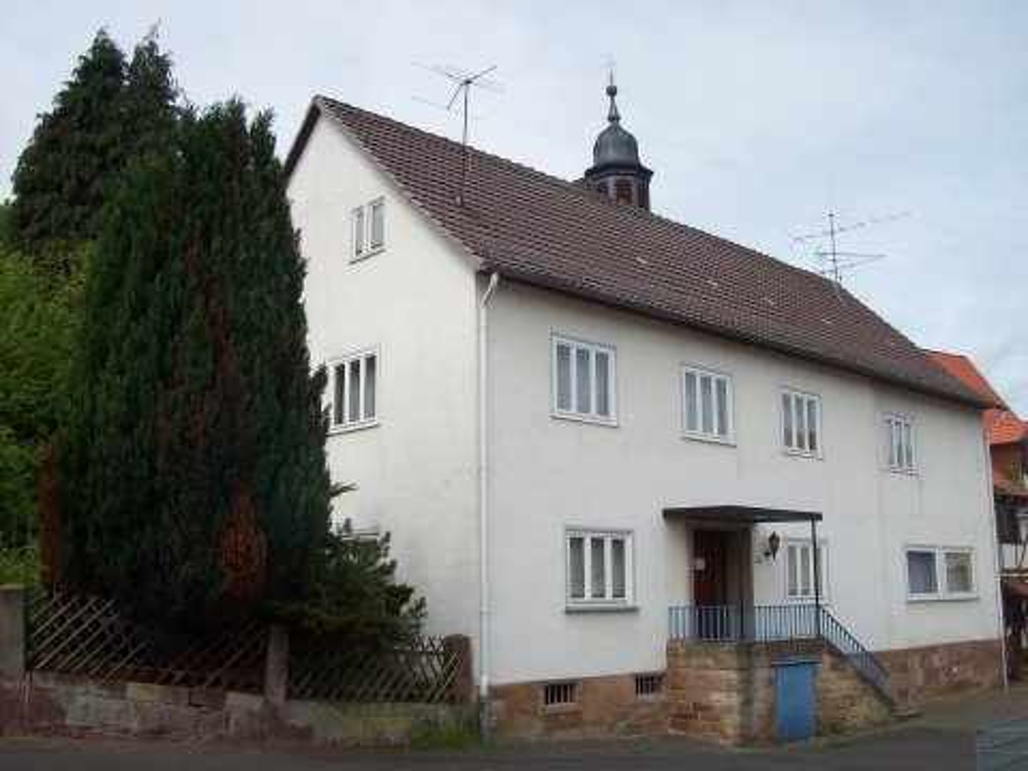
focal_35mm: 36
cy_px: 386
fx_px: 1069
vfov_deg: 39.7
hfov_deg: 51.4
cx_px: 514
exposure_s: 1/542
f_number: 4.8
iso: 80
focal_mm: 6
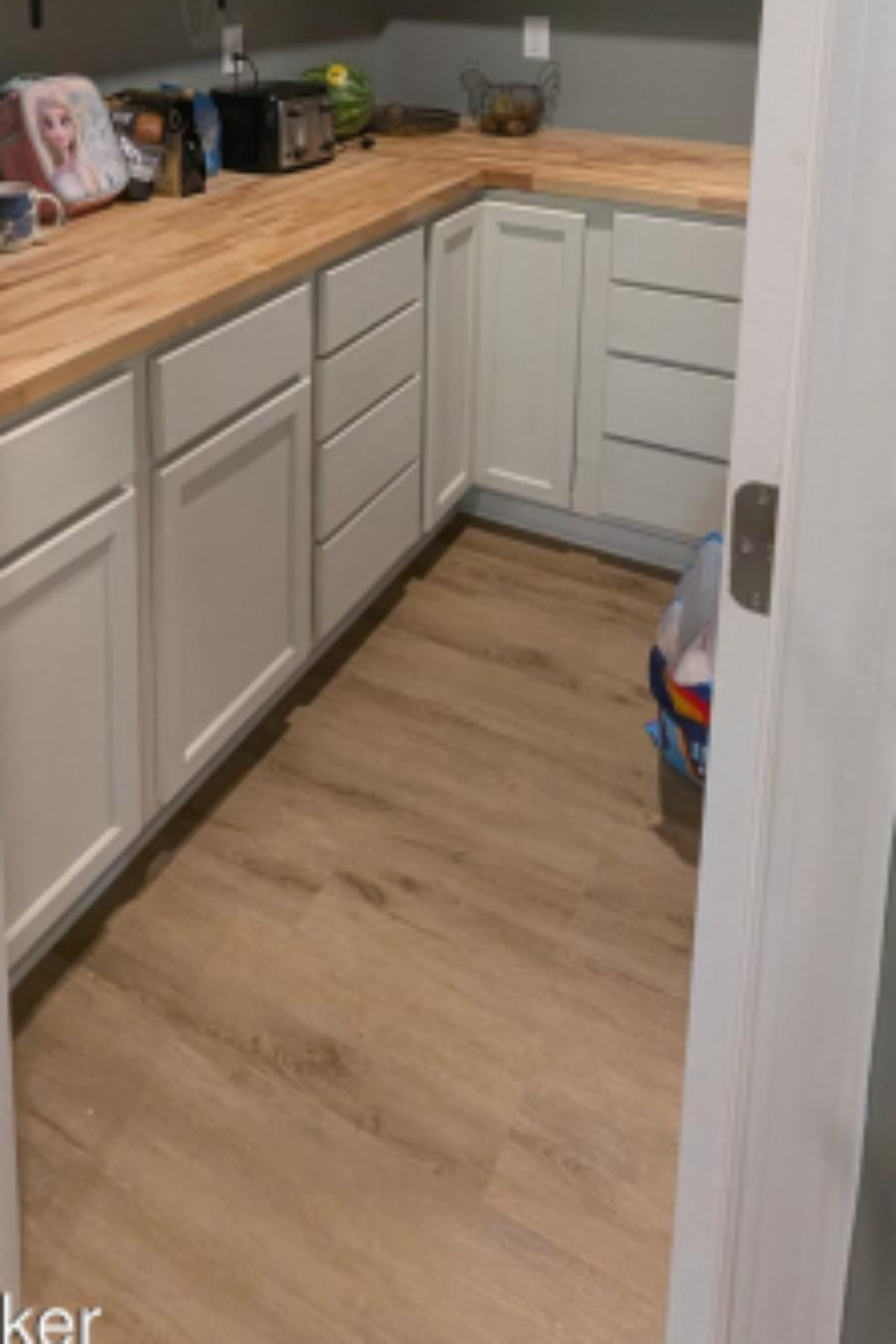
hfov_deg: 47.9
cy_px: 105
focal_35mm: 27
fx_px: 1008
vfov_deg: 56.8
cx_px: 404
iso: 187
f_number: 2.2
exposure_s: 1/30
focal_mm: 1.95
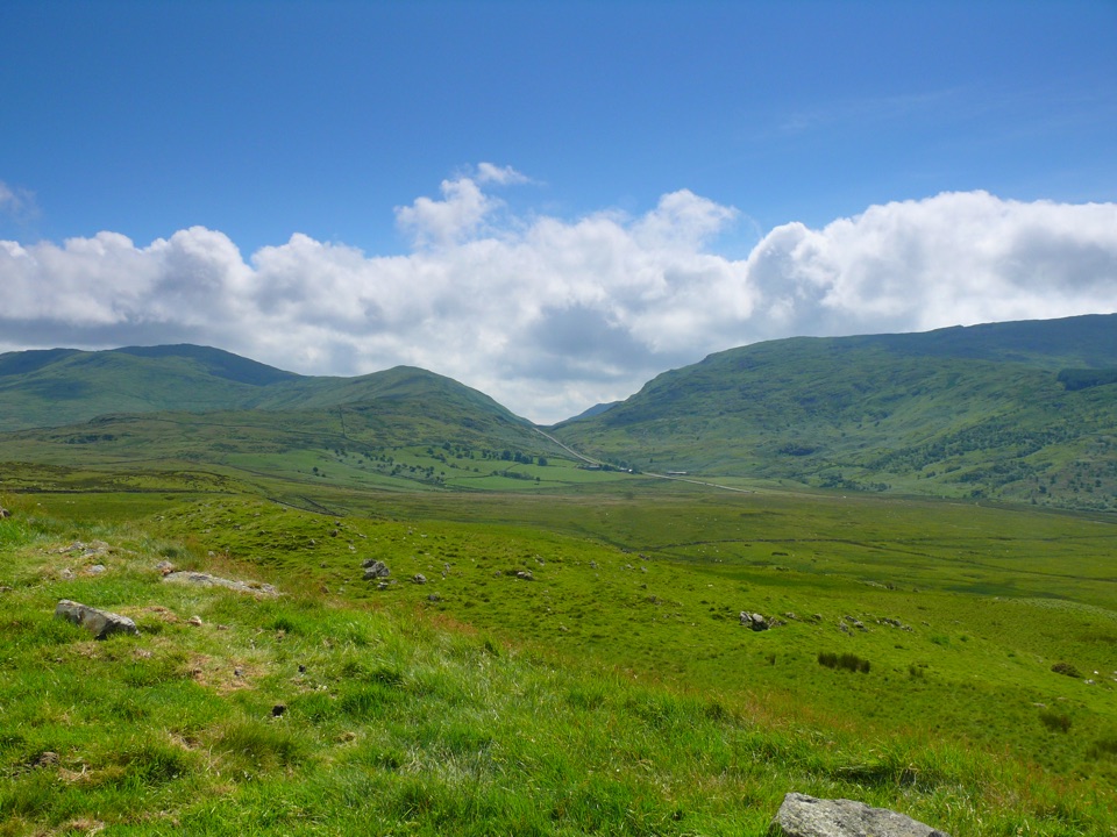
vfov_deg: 40.7
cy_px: 418
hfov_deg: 52.6
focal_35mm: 35
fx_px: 1129
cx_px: 558
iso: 100
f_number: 5.6
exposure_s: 1/500
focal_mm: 7.4
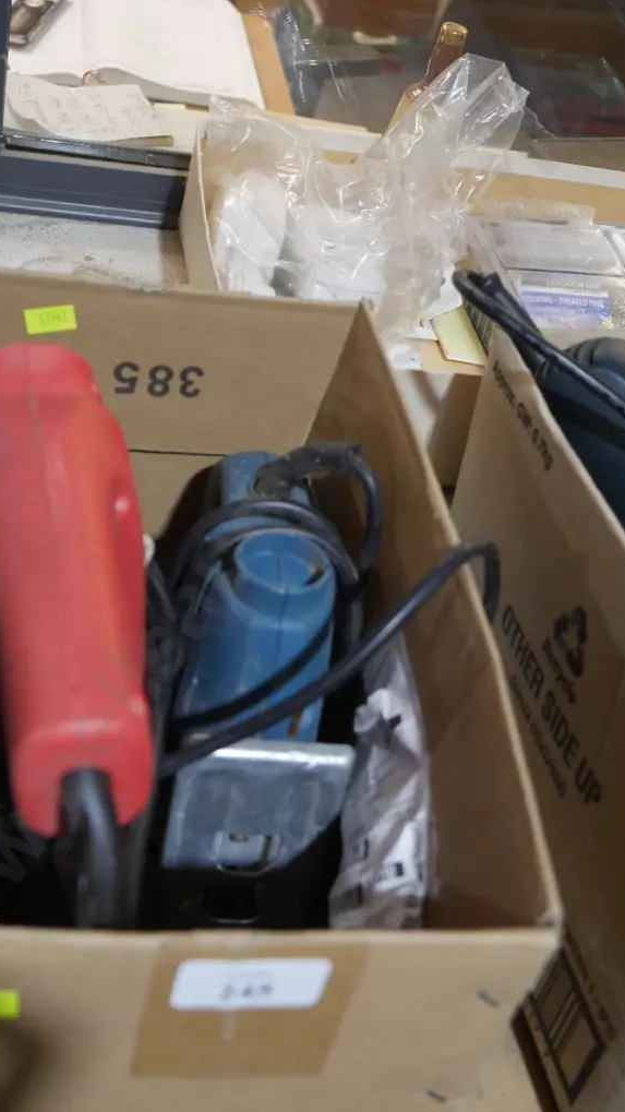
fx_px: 1356
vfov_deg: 44.6
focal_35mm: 46
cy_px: 558
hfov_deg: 25.9
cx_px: 231
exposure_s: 1/60
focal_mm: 21
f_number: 4.6
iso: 1250
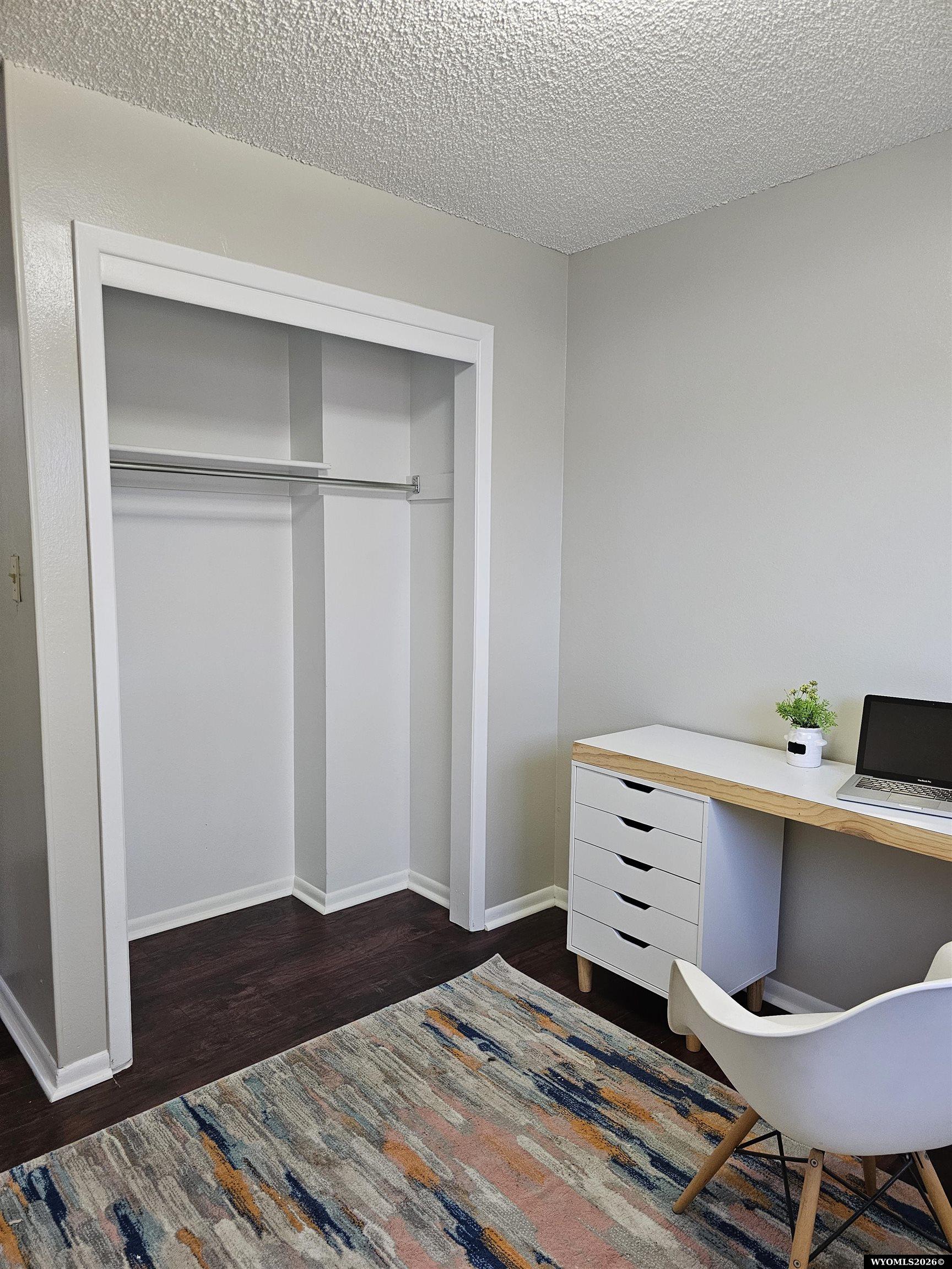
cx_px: 476
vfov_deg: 73.9
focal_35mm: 23
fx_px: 843
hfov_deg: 58.9
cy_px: 634
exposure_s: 1/120
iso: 320
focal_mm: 6.3
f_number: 1.7
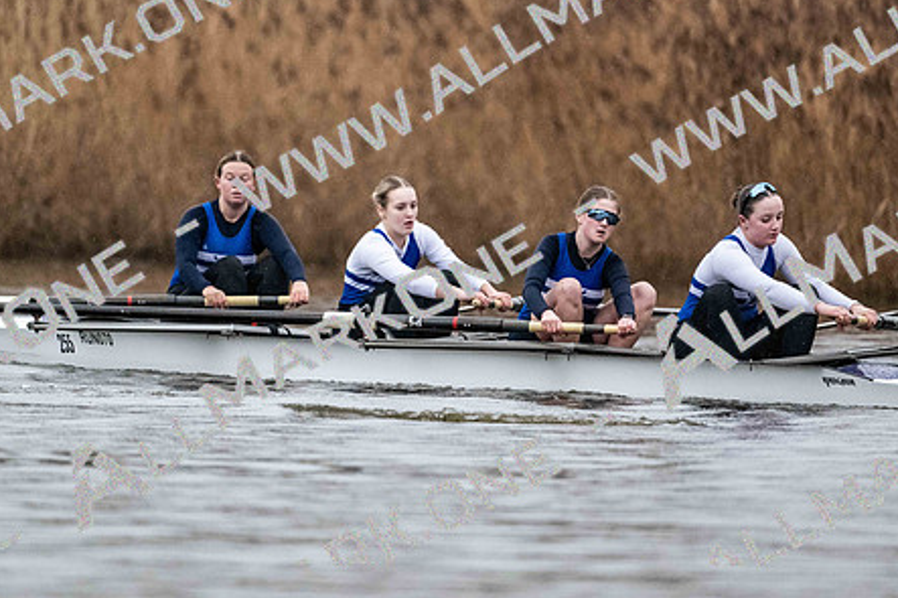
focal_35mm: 524
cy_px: 218
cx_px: 482
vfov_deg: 2.6
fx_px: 13065
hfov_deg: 3.9
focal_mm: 400
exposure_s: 1/1600
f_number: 4.5
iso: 7200
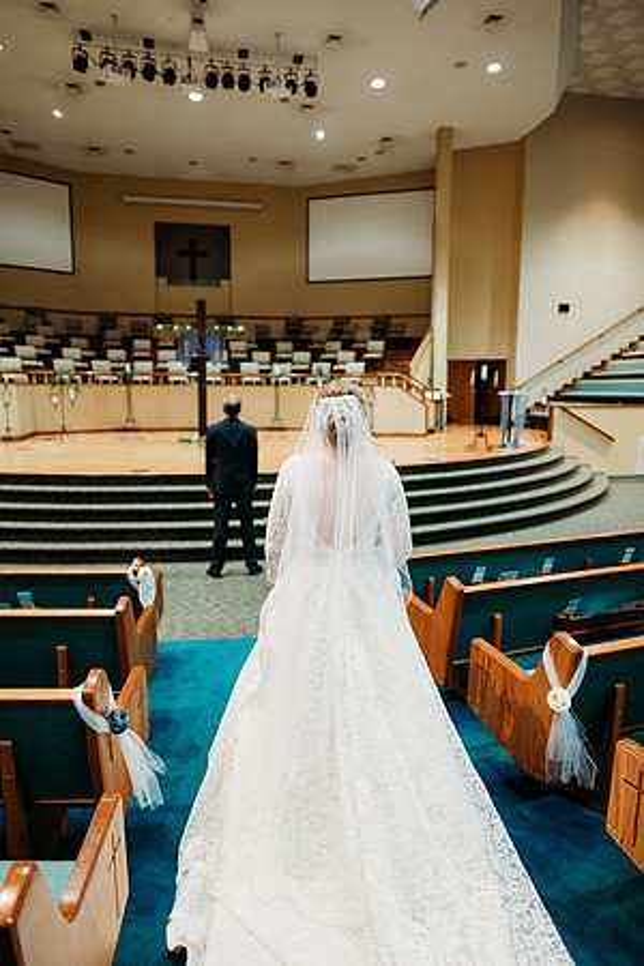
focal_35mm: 24
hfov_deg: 53.1
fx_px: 644
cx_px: 322
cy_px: 483
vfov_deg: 73.7
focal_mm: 24
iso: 2000
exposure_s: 1/125
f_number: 1.8
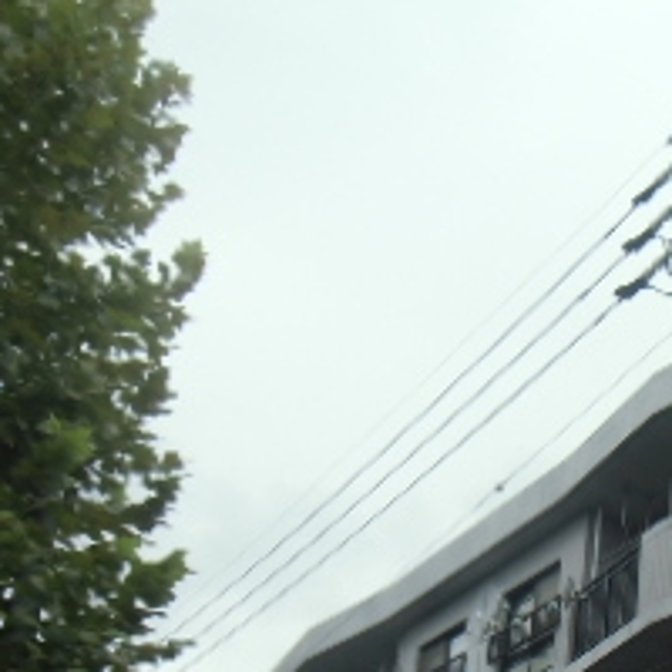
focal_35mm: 68
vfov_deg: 23.6
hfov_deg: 24.5
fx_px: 1494
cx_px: 628
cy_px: 766
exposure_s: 1/250
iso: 64
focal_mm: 4.24
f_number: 3
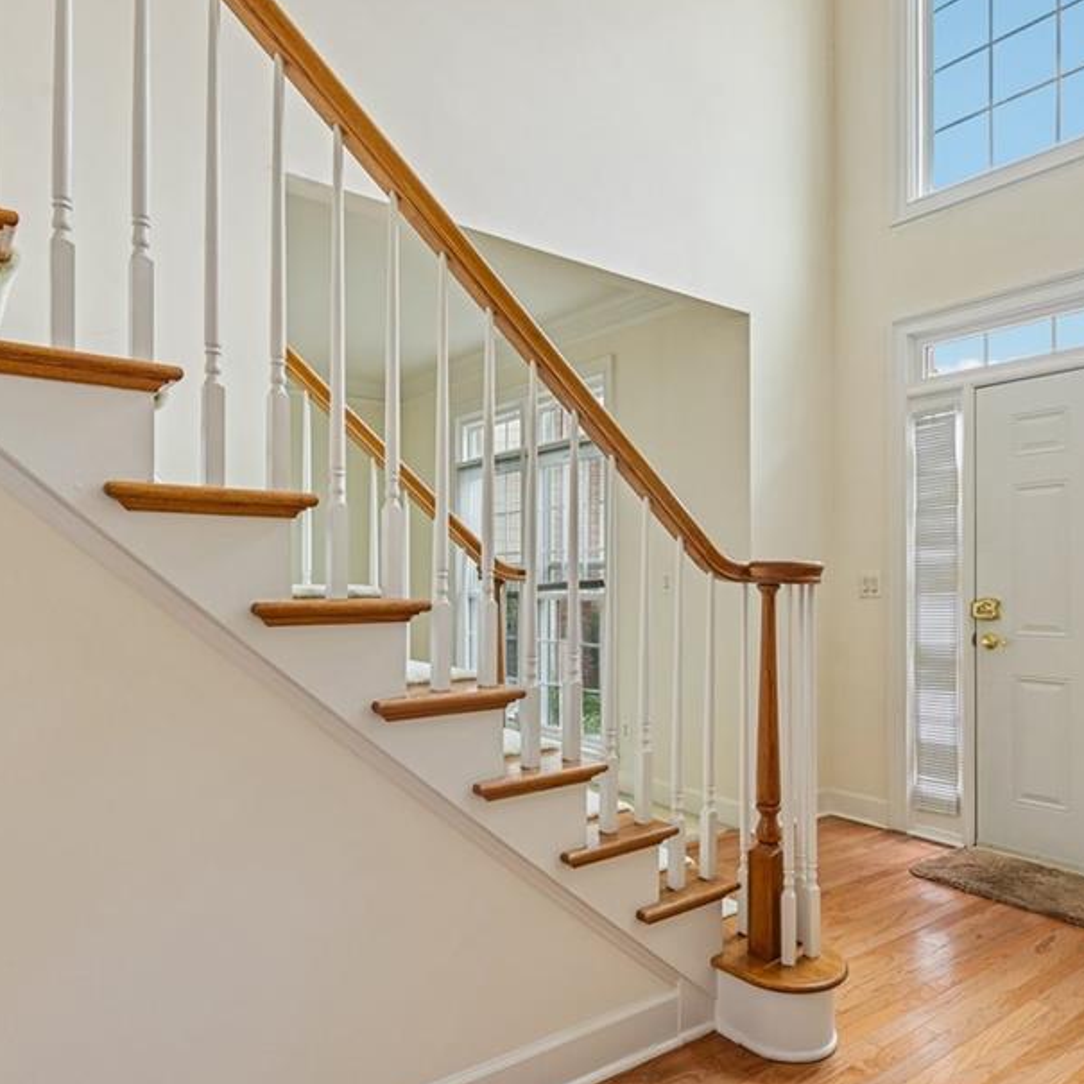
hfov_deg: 67.2
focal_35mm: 23
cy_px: 592
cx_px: 563
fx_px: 815
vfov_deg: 67.1
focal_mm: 16
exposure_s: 1/60
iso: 200
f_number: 8
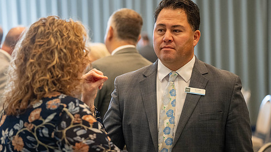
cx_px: 126
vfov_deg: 11.2
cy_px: 75
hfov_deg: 19.8
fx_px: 776
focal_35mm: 108
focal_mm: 87
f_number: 2.8
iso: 2500
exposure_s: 1/160
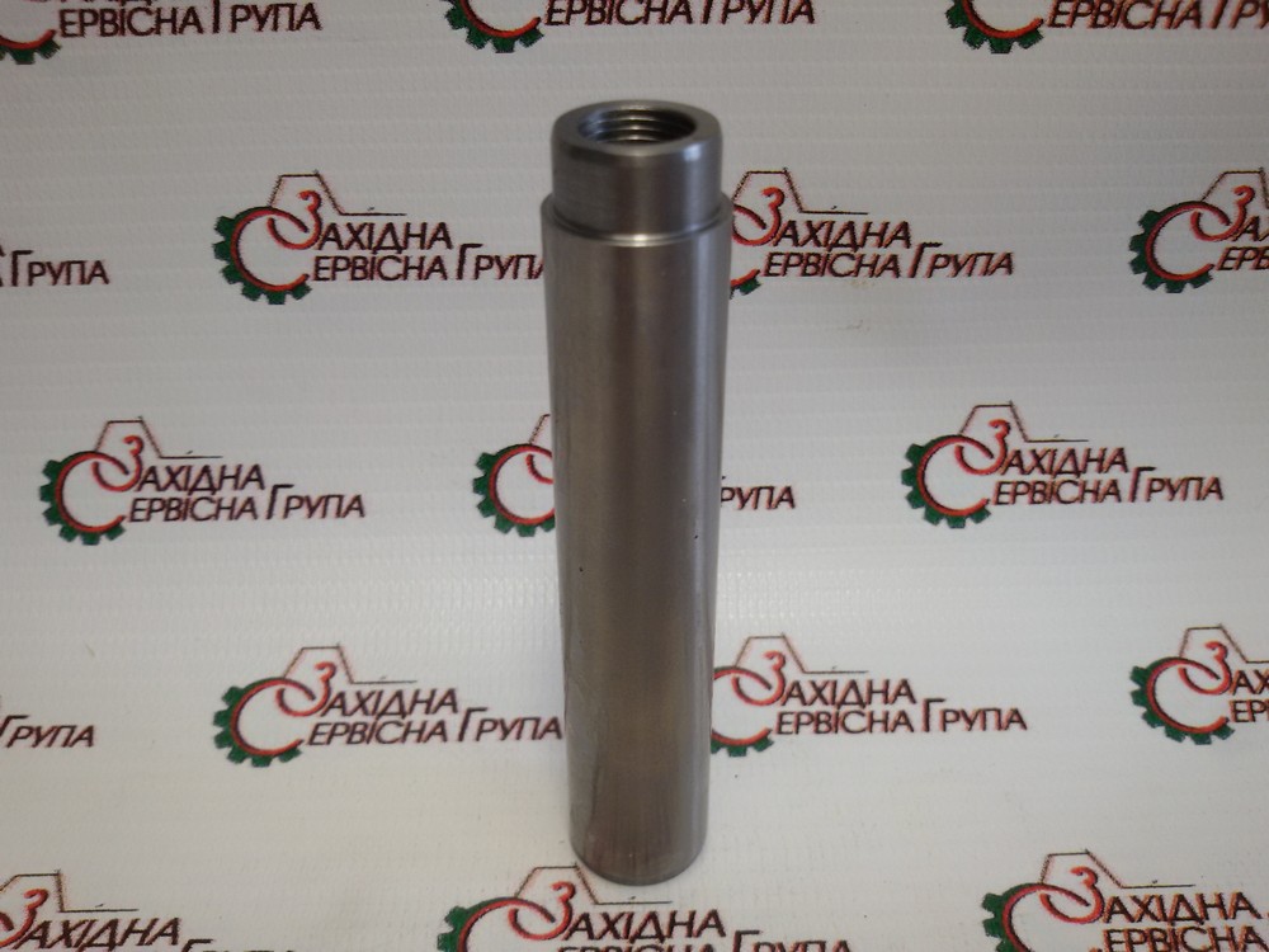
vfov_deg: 45.4
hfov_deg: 58.4
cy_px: 476
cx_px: 634
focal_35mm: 31
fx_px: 1136
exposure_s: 1/100
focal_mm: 2.93
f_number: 2.4
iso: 40
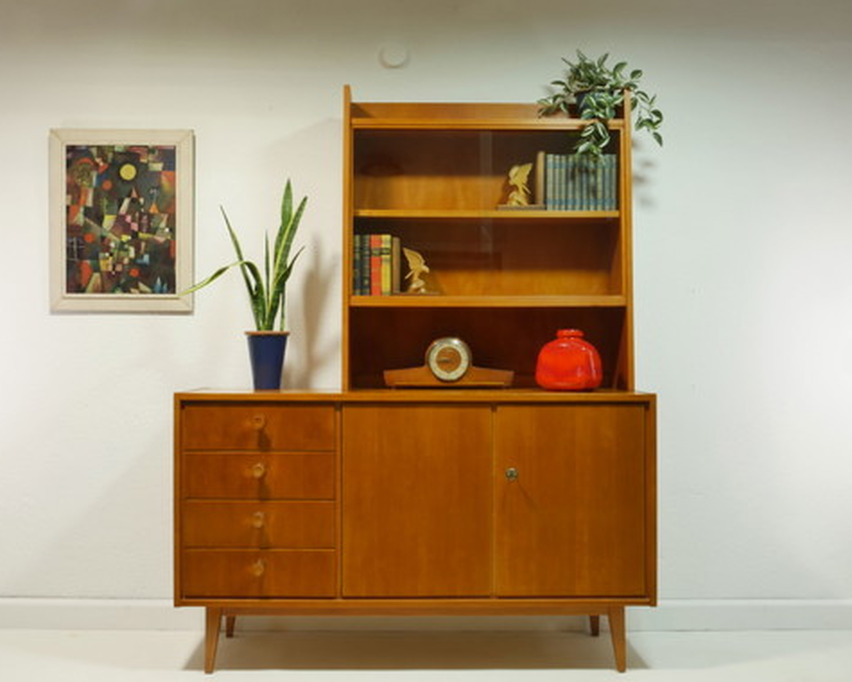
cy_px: 341
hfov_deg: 45.8
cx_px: 404
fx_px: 1009
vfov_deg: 37.3
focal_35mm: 40
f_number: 22
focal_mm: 19
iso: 200
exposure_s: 1/2
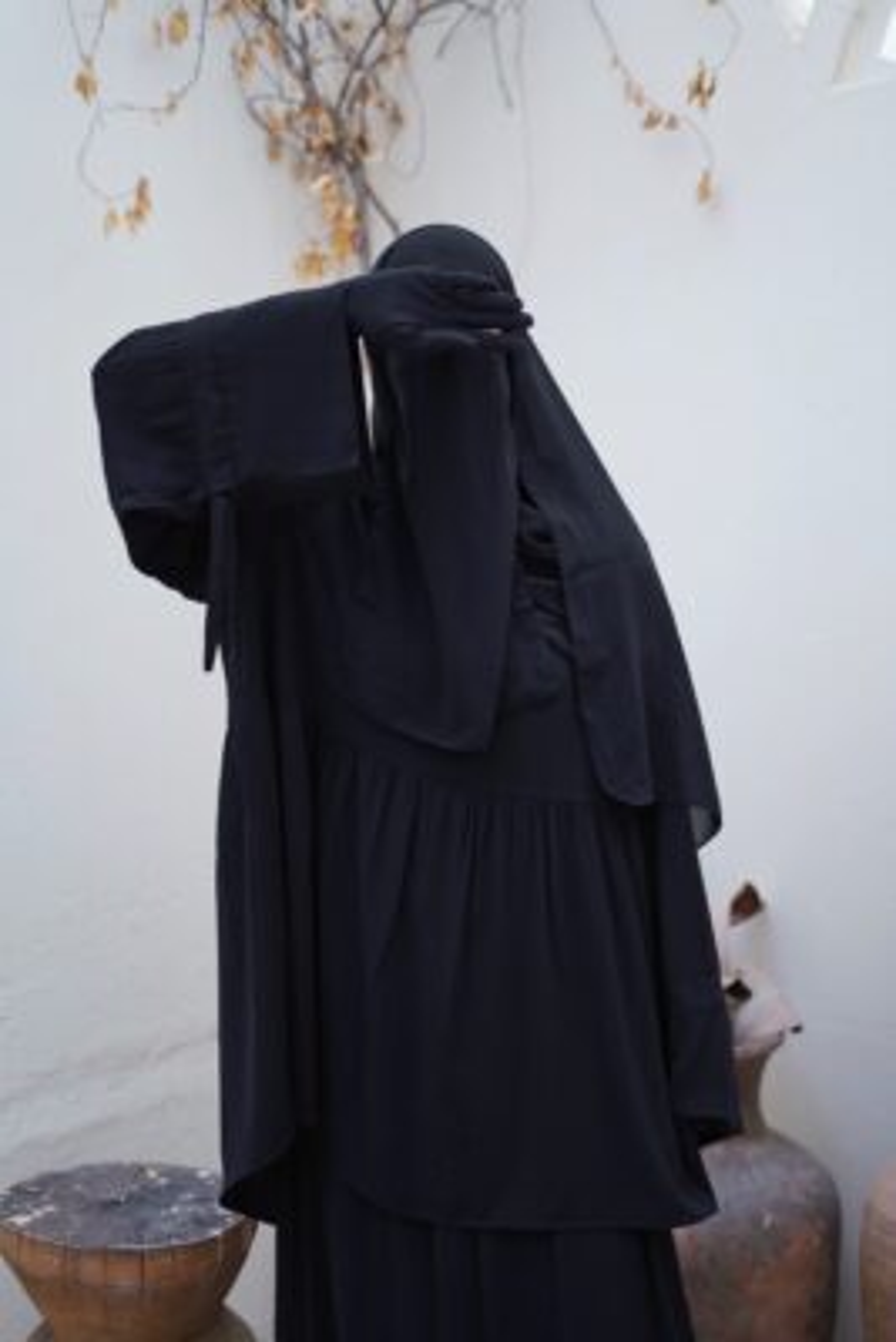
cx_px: 448
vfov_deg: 39.6
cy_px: 671
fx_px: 1865
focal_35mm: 50
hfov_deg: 27.0
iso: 320
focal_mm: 50
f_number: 1.8
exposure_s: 1/160
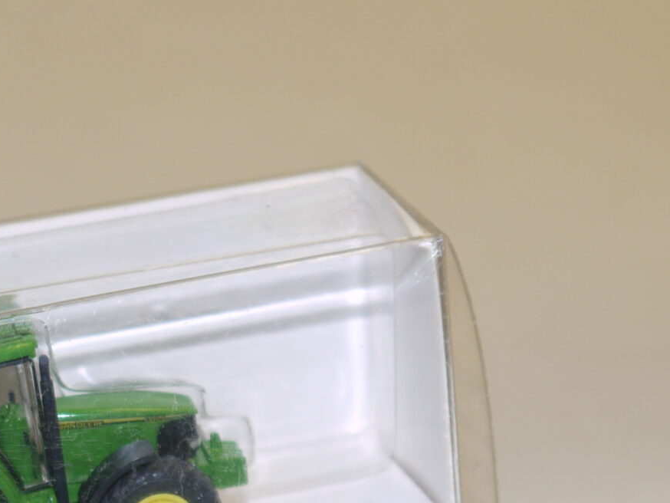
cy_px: 454
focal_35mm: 171
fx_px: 3311
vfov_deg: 8.7
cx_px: 2
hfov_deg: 11.4
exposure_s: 1/40
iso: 100
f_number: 4.7
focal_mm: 26
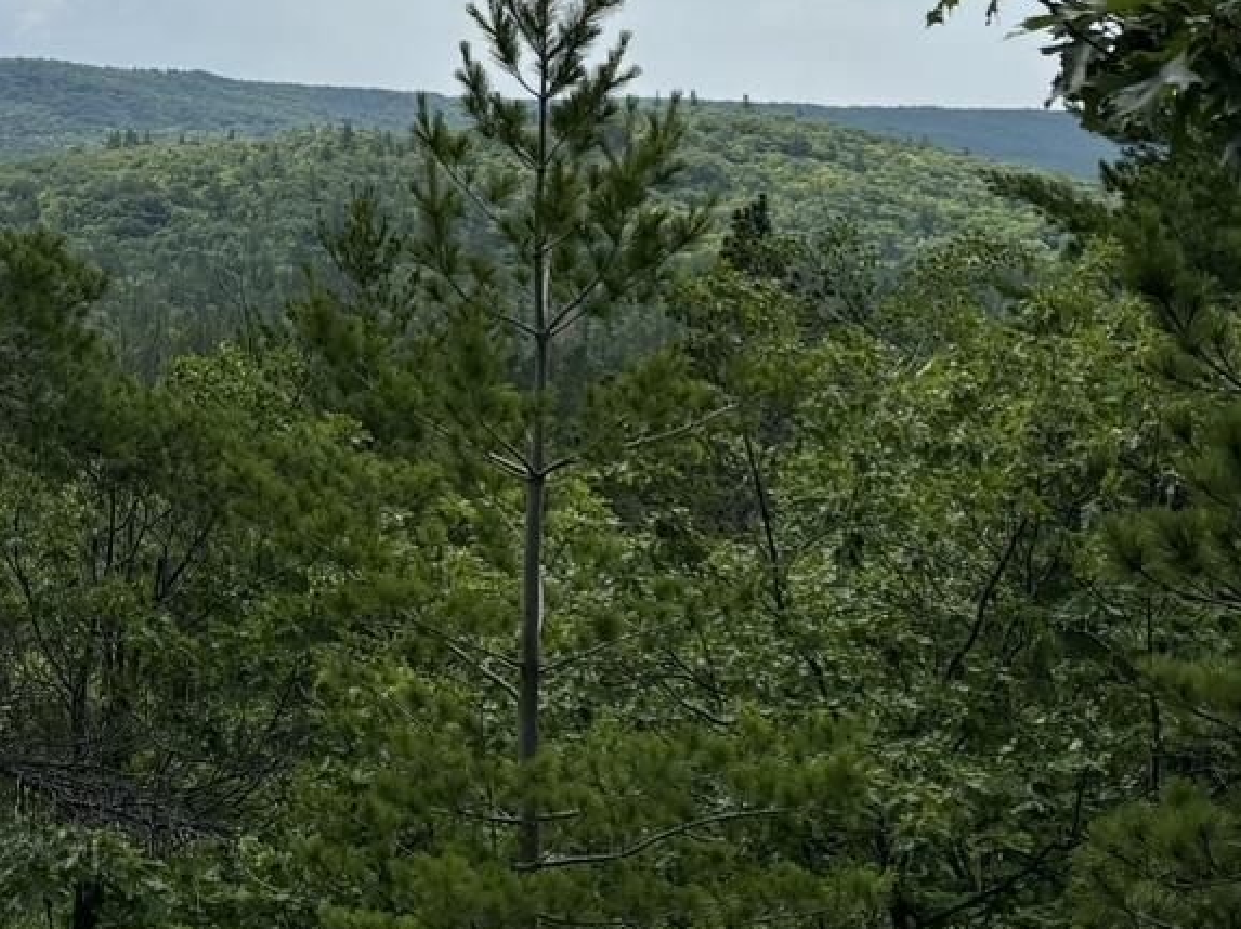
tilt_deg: +5.0
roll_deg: -0.7
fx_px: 3332
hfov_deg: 20.6
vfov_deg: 15.5
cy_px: -78
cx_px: 102
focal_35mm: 93
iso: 50
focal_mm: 5.96
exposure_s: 1/5952
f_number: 1.6
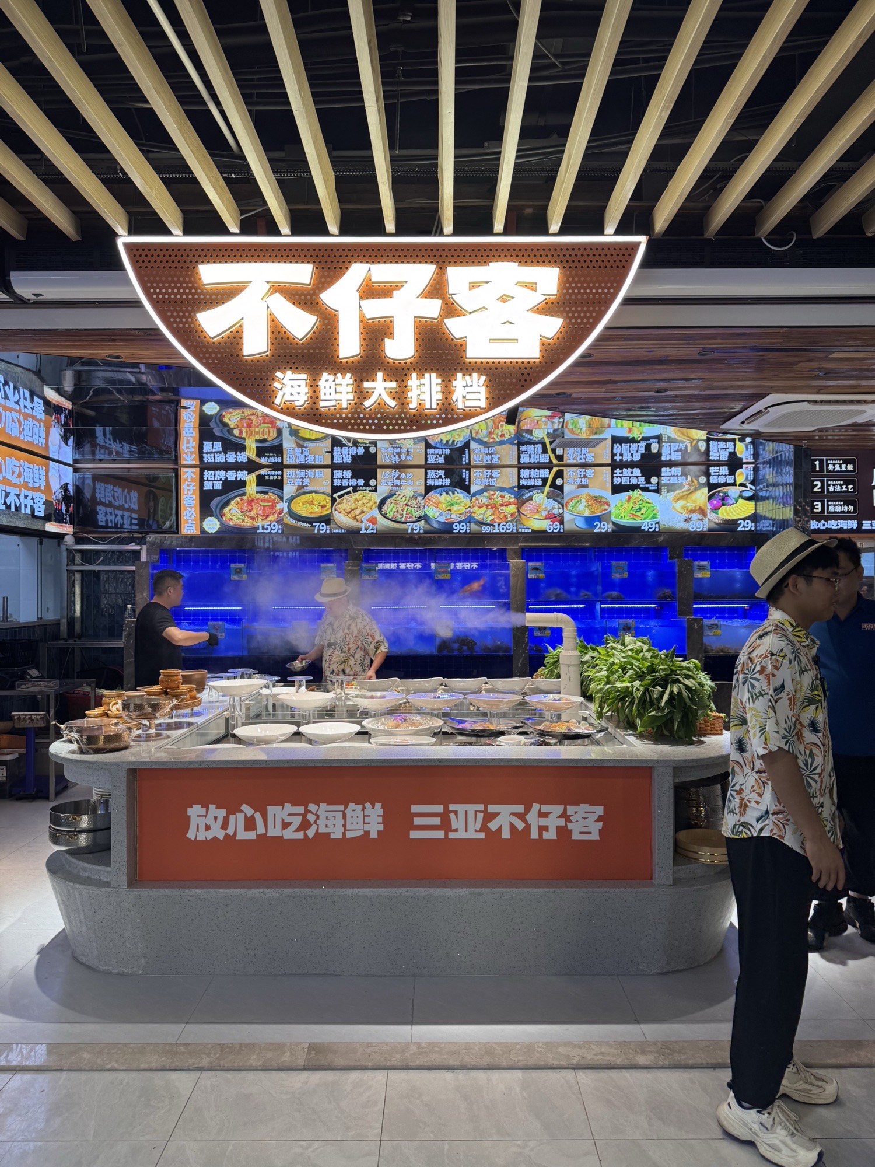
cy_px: 584
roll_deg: -0.2
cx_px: 438
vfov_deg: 71.6
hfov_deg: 56.8
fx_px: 809
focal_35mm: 24
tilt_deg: +0.3
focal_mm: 6.76
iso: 80
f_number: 1.78
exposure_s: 1/126
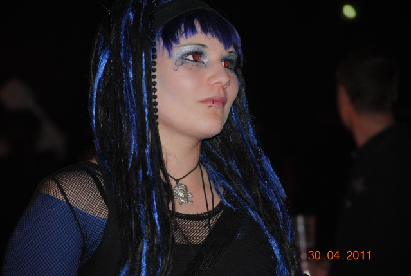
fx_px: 1682
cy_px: 138
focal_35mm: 147
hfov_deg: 13.9
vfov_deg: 9.4
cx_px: 206
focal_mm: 98
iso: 200
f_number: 4.5
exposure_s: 1/60
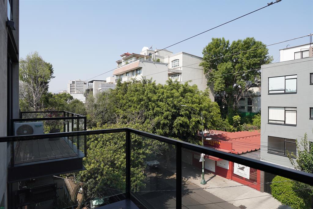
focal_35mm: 22
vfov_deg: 56.1
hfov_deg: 77.3
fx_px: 196
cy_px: 104
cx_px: 156
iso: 100
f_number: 3.5
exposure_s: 1/800
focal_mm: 15
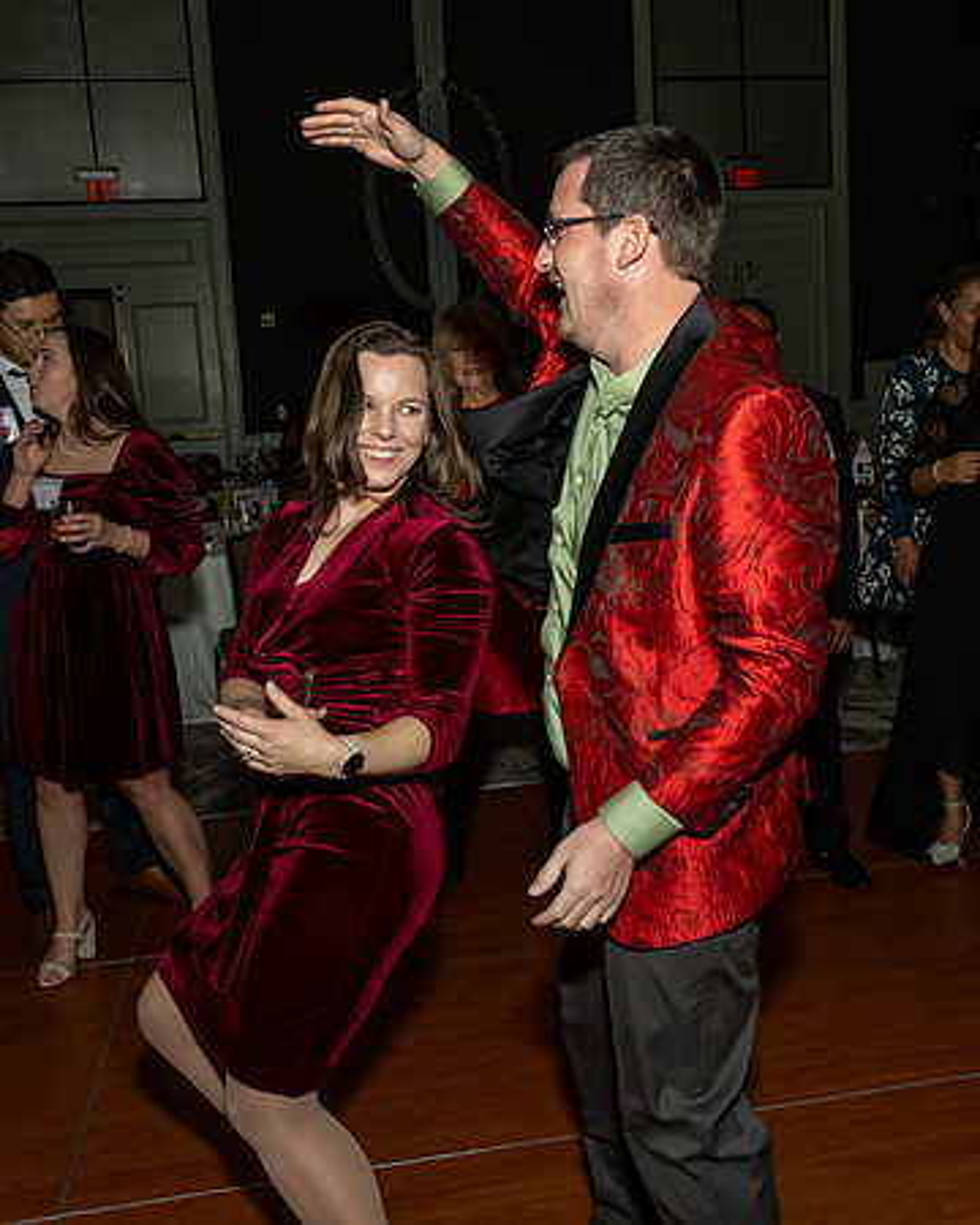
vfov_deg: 48.5
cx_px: 621
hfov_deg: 39.3
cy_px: 601
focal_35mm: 38
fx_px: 1360
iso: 1000
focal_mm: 17
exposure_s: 1/250
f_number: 8
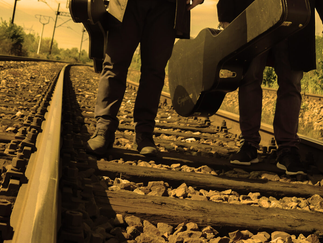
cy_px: 2
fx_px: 597
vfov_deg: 22.1
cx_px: 159
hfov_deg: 30.3
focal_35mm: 64
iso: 200
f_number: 3.6
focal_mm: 15
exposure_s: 1/1000
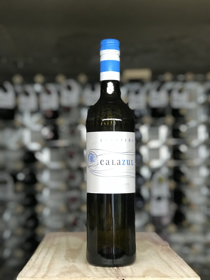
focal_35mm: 57
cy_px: 140
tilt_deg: +5.2
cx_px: 105
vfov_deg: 33.8
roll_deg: +0.6
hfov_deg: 25.7
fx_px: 461
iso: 320
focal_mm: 6.6
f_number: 2.8
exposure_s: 1/50
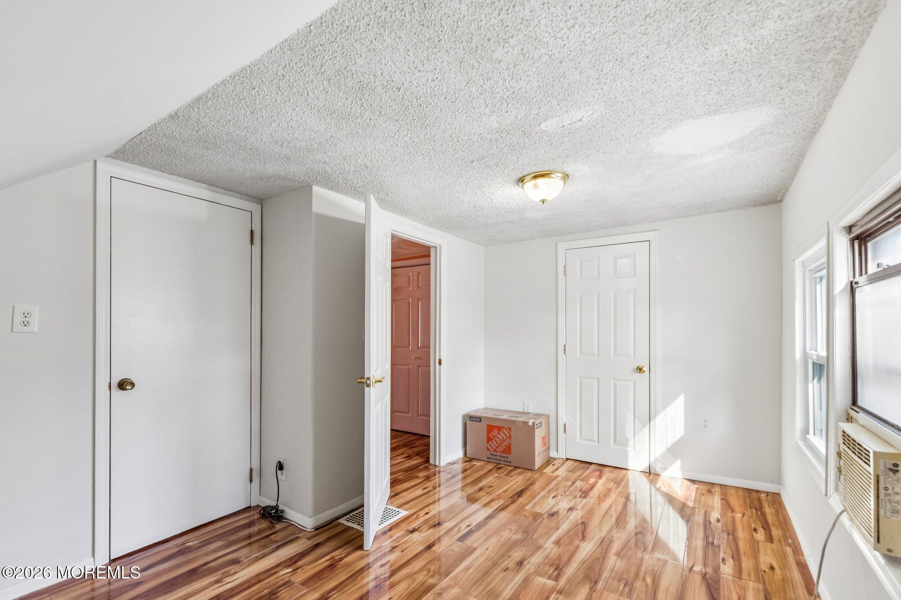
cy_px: 300
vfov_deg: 77.3
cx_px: 450
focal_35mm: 15
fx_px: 375
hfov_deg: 100.4
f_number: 7.1
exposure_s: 1/50
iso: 1000
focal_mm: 15
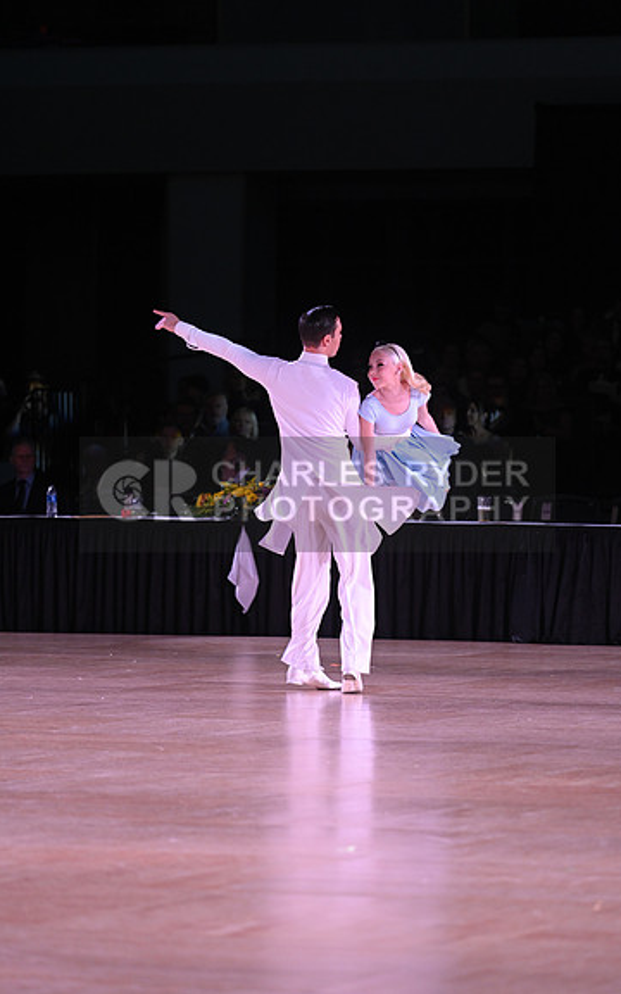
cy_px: 495
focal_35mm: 190
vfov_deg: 11.0
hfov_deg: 6.9
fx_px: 5145
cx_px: 318
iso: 1600
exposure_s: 1/200
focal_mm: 185
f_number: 4
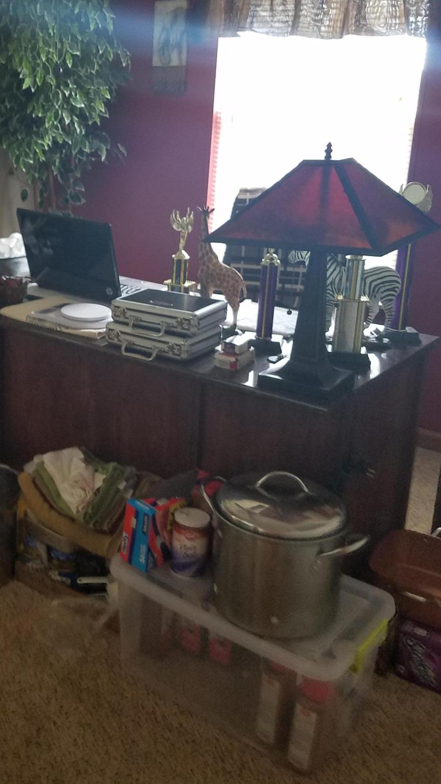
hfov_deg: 31.4
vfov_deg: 53.7
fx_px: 769
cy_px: 318
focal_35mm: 37
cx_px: 113
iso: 160
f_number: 1.7
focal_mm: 4.2
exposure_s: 1/24
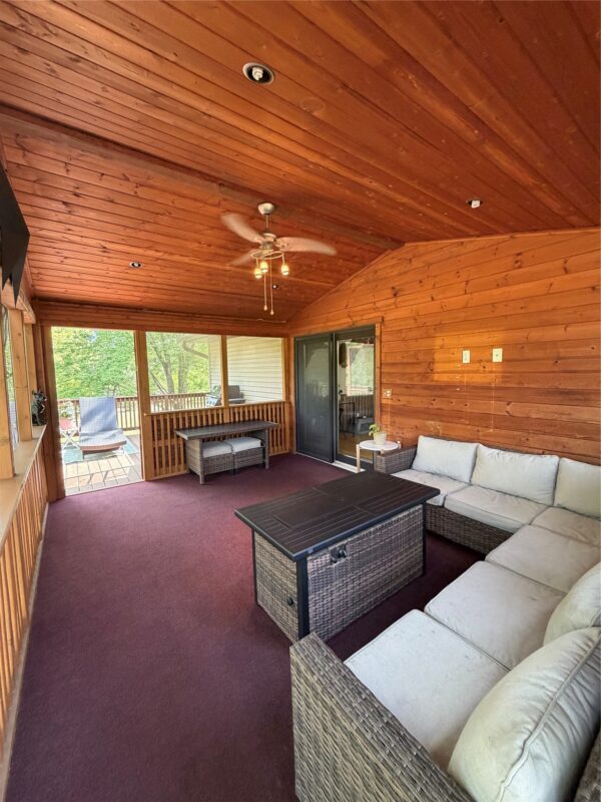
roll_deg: +0.3
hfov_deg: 85.7
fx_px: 324
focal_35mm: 14
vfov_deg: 102.1
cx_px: 300
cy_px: 401
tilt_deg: -5.7
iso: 320
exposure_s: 1/87
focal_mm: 2.22
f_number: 2.2
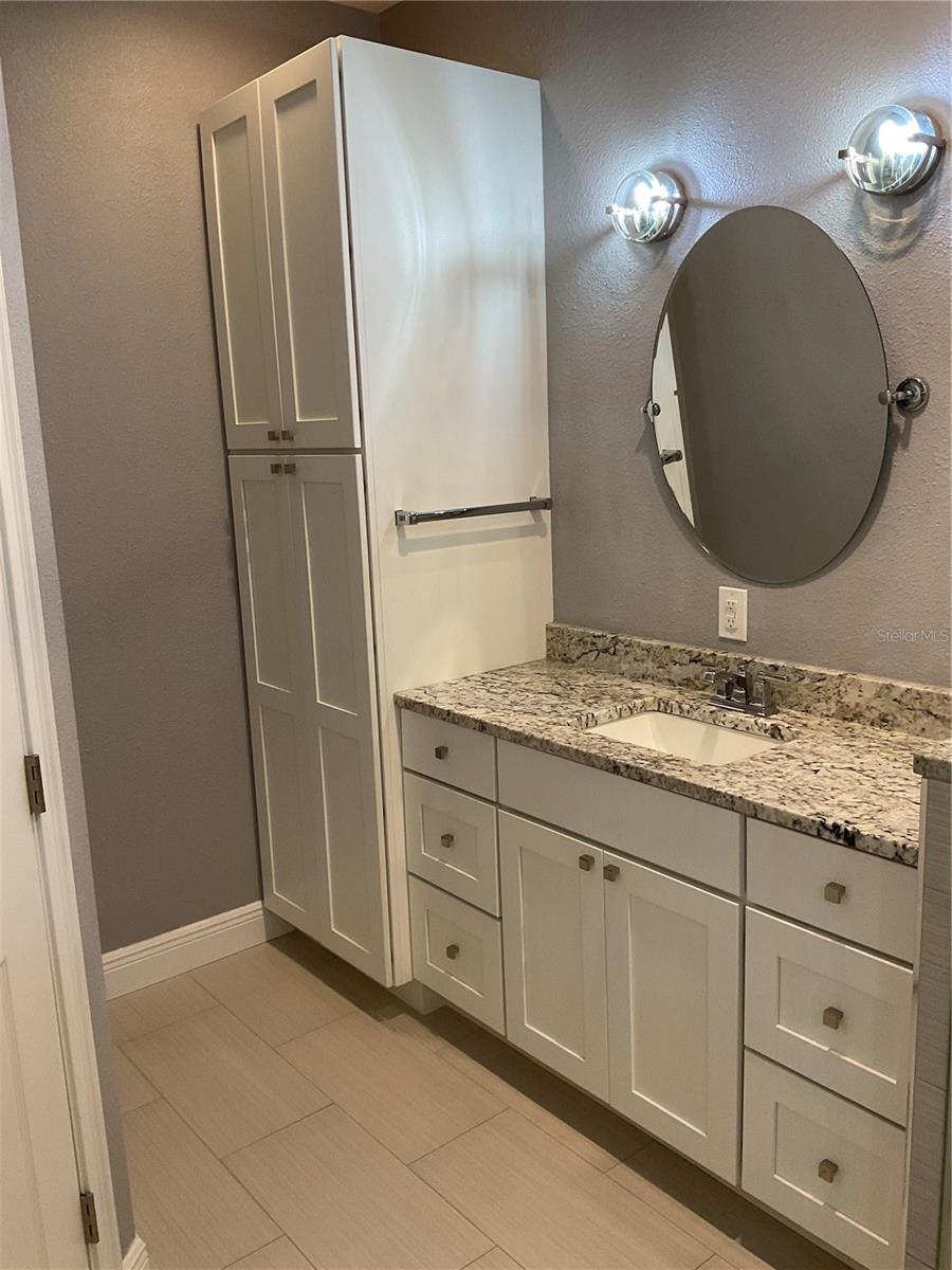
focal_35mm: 29
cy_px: 635
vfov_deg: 61.7
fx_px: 1063
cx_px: 476
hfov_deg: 48.2
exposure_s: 1/60
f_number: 1.8
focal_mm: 3
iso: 80
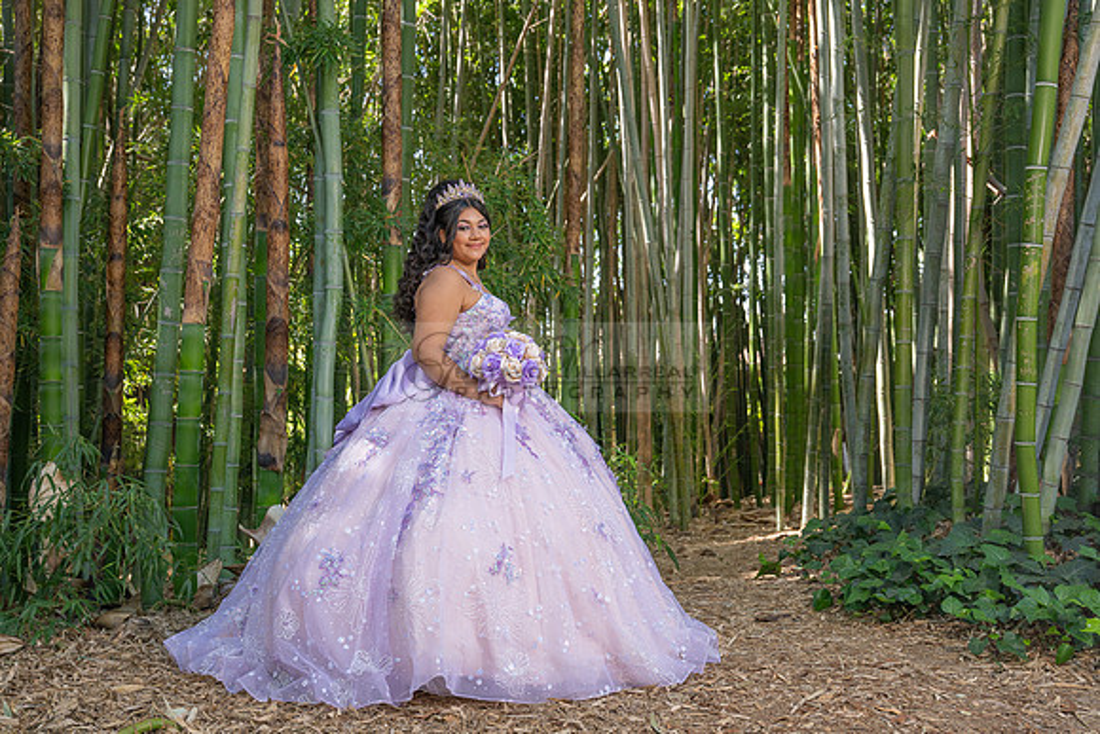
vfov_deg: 33.7
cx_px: 550
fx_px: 1213
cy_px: 383
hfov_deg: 48.8
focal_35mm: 40
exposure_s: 1/200
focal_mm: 38
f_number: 4.5
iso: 200
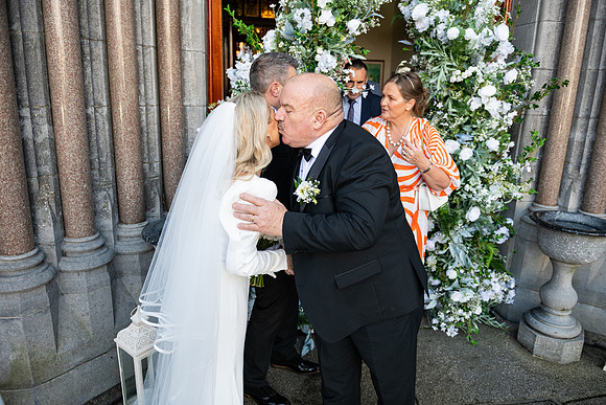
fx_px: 404
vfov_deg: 53.2
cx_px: 303
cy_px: 202
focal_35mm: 24
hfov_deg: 73.7
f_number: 3.5
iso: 500
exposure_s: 1/1000
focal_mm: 24
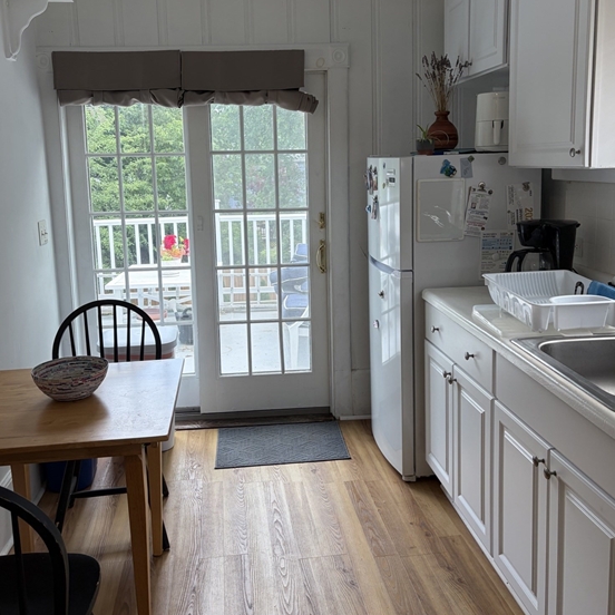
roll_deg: +1.7
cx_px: 301
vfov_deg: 50.8
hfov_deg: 51.1
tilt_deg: -7.6
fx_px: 643
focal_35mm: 32
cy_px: 253
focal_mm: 5.96
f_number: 1.6
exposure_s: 1/152
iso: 50
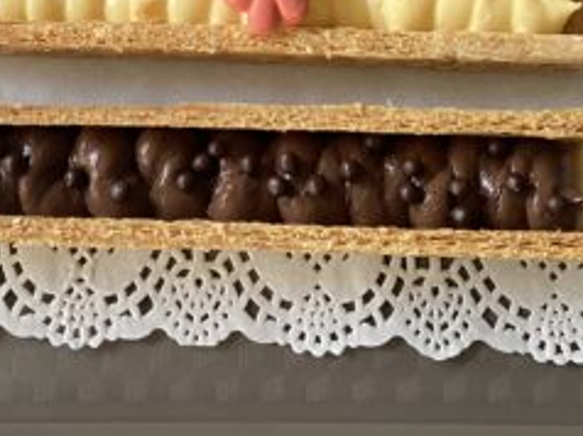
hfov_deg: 26.7
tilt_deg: -75.0
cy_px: -78
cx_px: 261
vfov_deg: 19.1
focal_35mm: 73
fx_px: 1228
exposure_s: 1/97
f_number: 1.8
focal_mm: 4.25
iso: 125
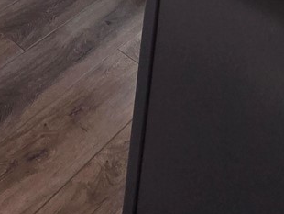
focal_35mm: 67
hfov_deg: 26.4
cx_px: -38
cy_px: -333
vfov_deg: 13.6
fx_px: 550
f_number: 2.2
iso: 100
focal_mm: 2.2
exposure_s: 1/120
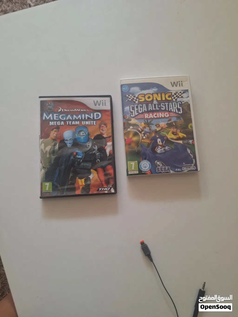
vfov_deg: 73.9
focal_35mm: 23
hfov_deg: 58.9
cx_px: 119
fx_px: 211
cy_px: 158
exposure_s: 1/50
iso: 100
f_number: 1.8
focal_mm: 5.54
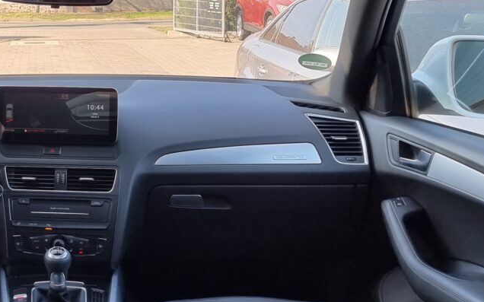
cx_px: 45
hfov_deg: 30.5
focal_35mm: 64
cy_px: 61
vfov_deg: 20.1
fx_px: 844
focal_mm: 6.7
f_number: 1.8
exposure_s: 1/120
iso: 50
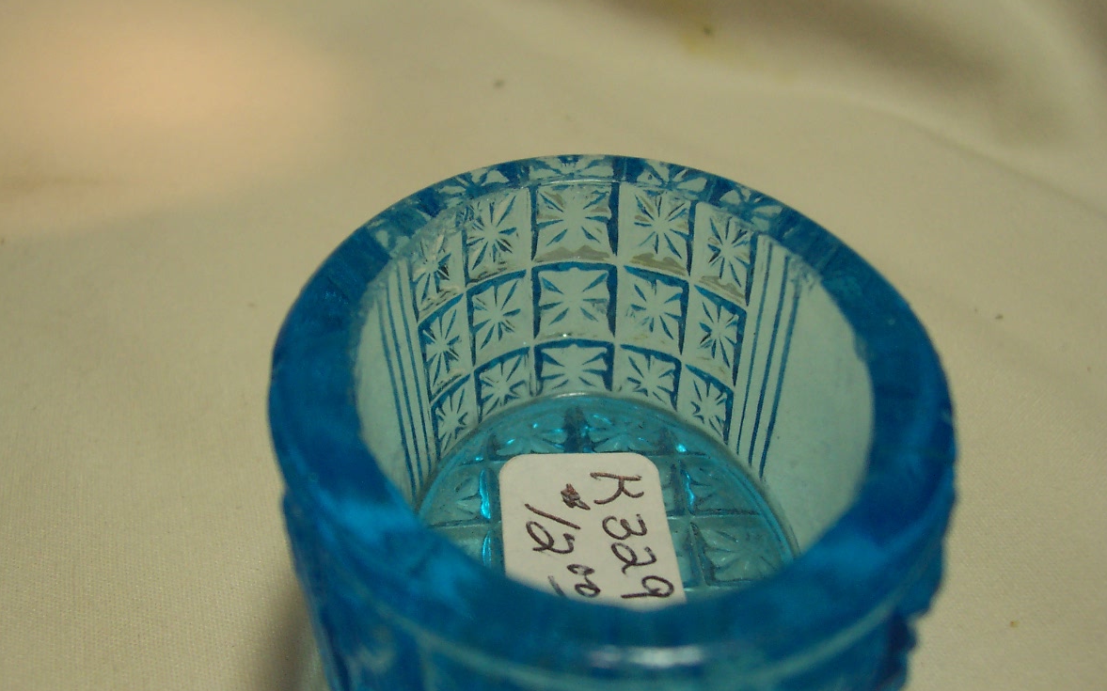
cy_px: 416
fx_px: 1206
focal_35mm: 40
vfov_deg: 31.9
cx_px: 561
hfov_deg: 49.3
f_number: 2.8
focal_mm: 5.6
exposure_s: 1/90
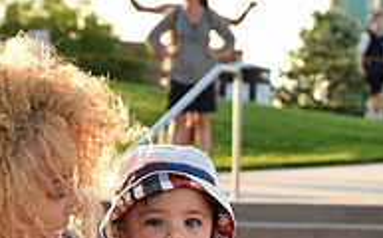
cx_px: 238
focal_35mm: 215
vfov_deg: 6.0
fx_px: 2241
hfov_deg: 9.8
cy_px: 382
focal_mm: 70
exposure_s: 1/160
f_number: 6.3
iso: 200
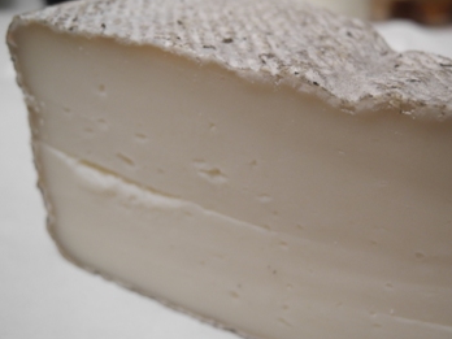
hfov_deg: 50.9
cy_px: 186
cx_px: 279
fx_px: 470
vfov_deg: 39.6
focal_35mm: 36
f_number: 2.8
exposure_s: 1/30
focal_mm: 6
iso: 114
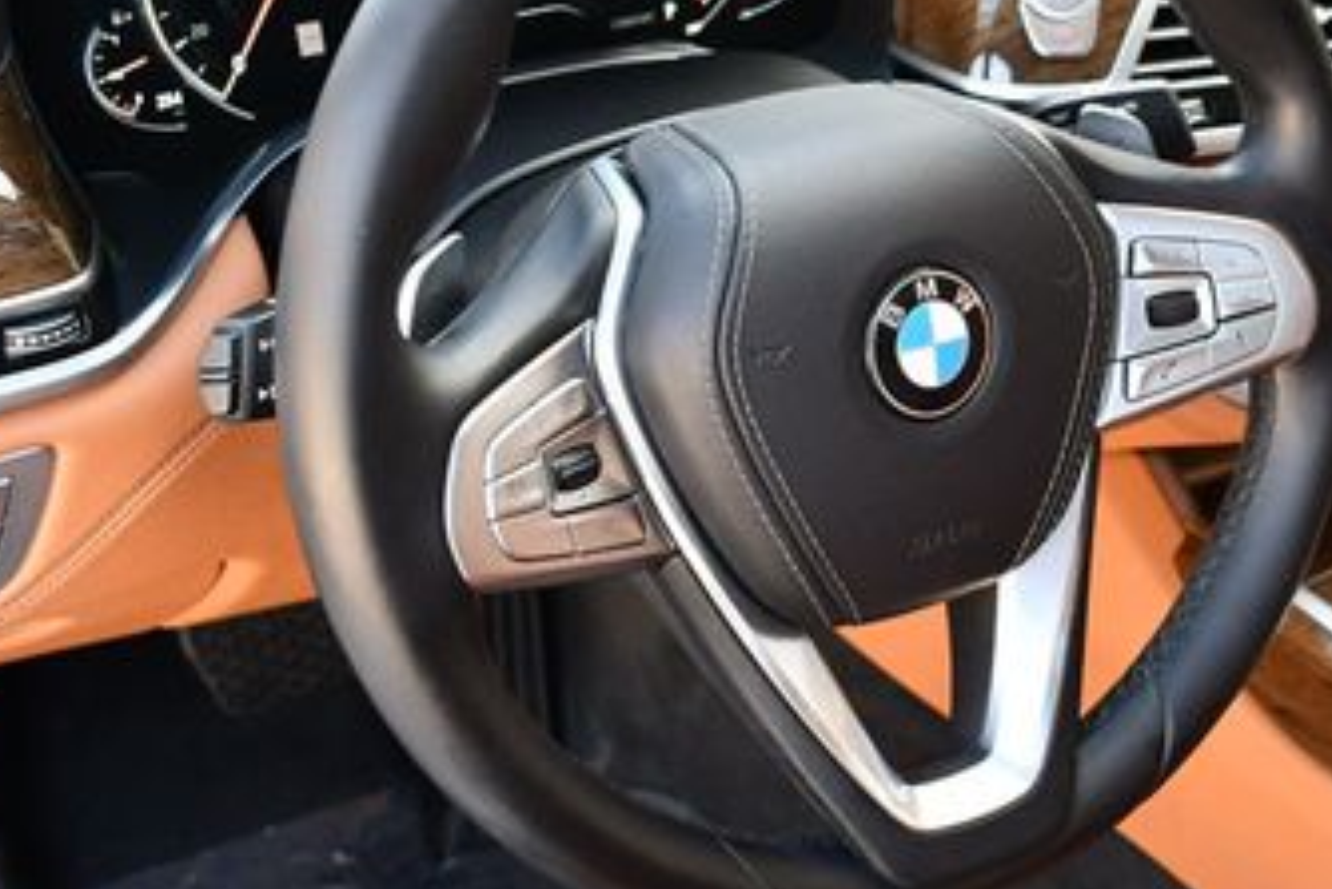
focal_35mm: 69
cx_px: 961
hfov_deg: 28.9
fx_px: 2554
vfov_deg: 19.7
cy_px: 307
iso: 800
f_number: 3.5
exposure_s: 1/250
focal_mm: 18
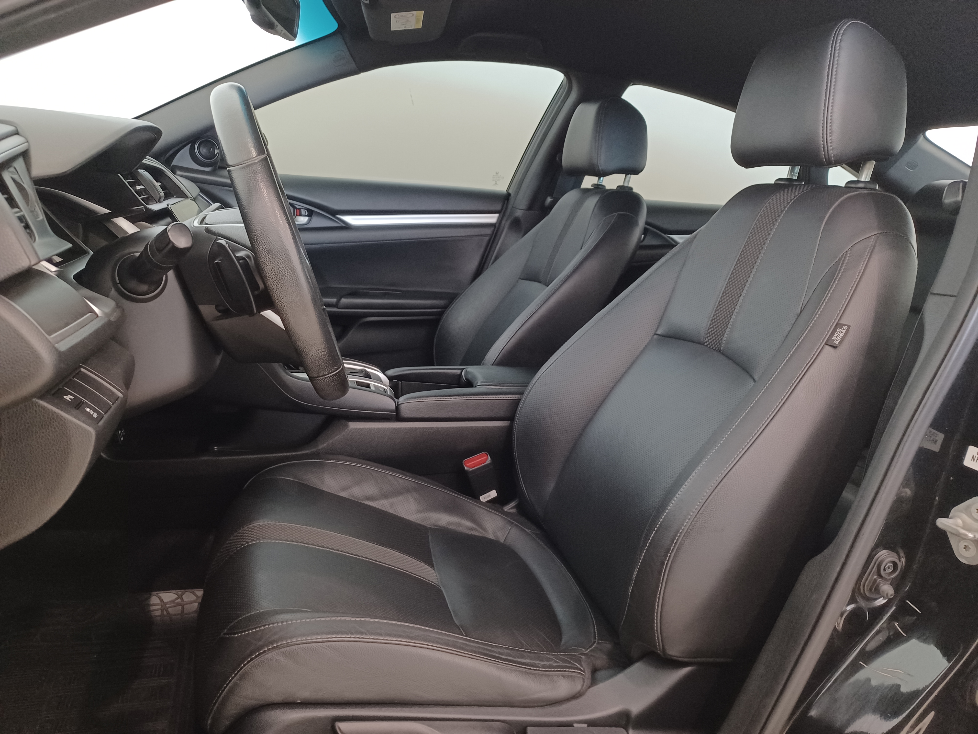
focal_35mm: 25
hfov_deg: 69.4
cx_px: 489
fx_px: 706
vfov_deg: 54.9
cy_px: 367
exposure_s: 1/24
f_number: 1.8
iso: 400
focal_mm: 4.6
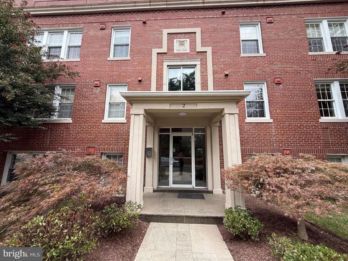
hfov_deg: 102.1
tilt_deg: +9.8
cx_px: 174
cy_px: 130
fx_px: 141
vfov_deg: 85.7
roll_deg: -0.2
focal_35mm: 14
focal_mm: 2.22
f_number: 2.2
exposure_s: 1/211
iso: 50
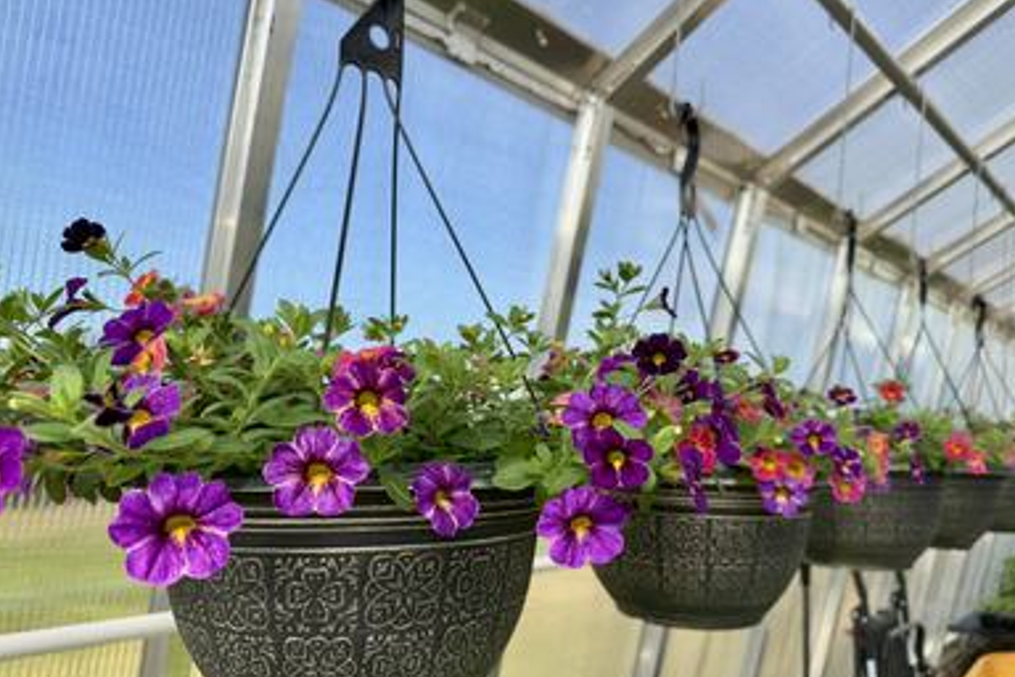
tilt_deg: +5.4
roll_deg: -0.9
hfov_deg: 69.4
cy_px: 373
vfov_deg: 49.5
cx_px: 508
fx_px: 733
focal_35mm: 26
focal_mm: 6.76
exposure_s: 1/955
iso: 80
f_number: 1.78
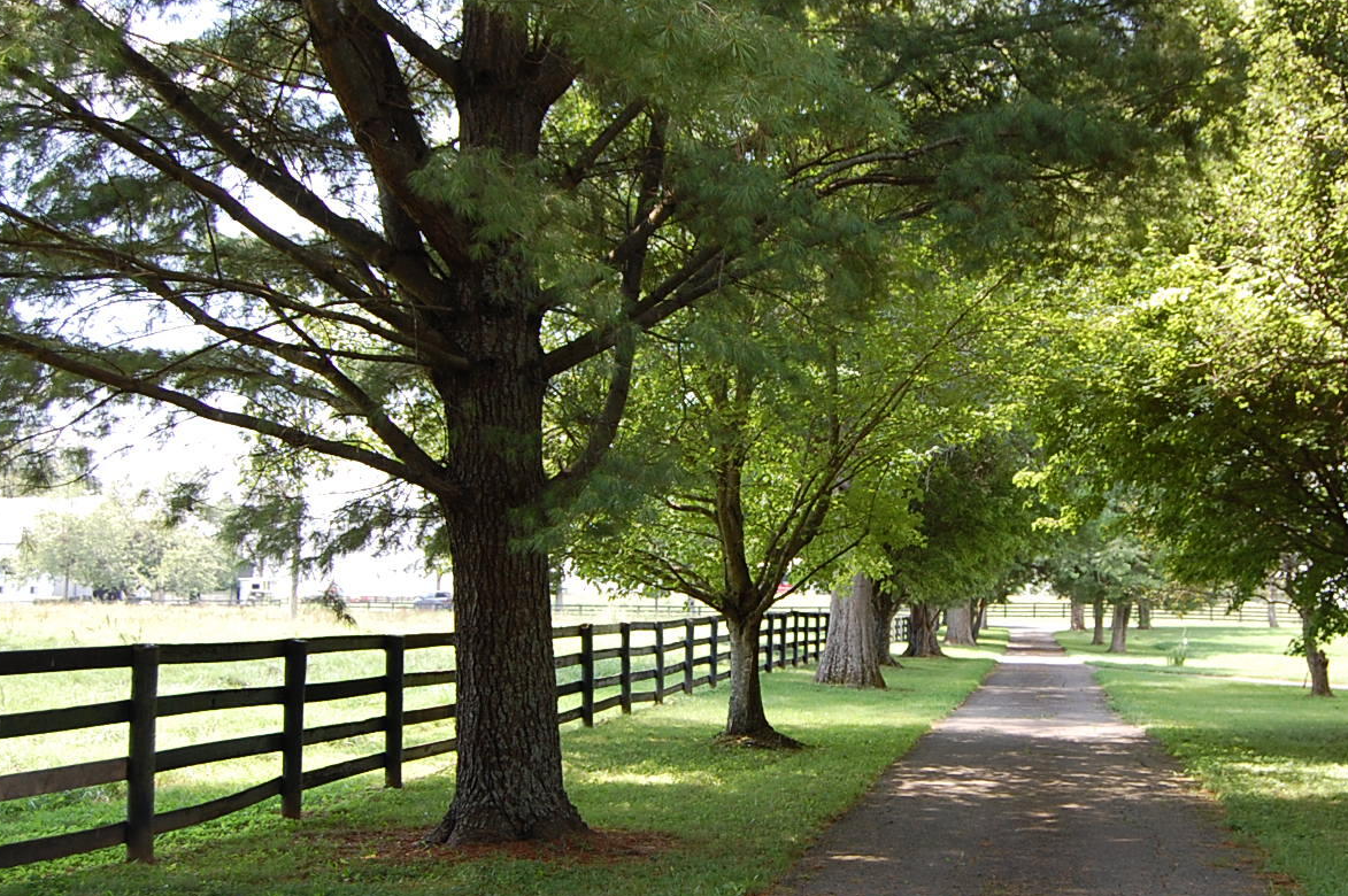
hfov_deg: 39.4
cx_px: 847
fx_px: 1871
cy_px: 466
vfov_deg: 26.9
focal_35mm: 50
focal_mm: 26
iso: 320
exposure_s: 1/125
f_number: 5.6
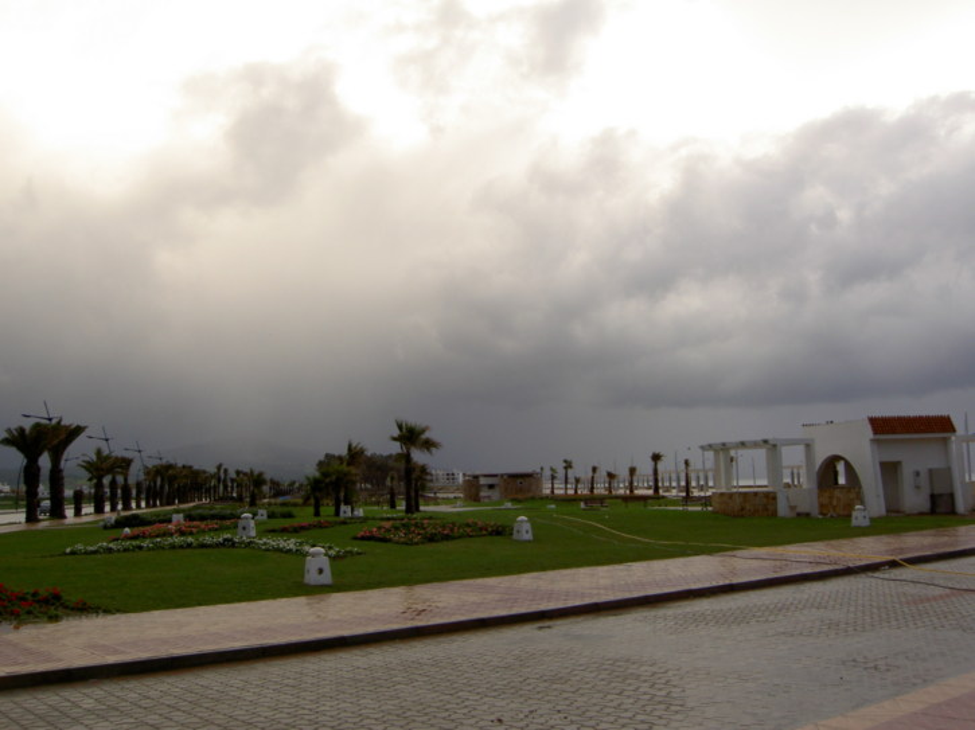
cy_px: 365
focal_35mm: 34
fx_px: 957
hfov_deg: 54.0
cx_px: 488
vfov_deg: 41.8
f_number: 4.7
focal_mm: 5.6
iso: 50
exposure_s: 1/160
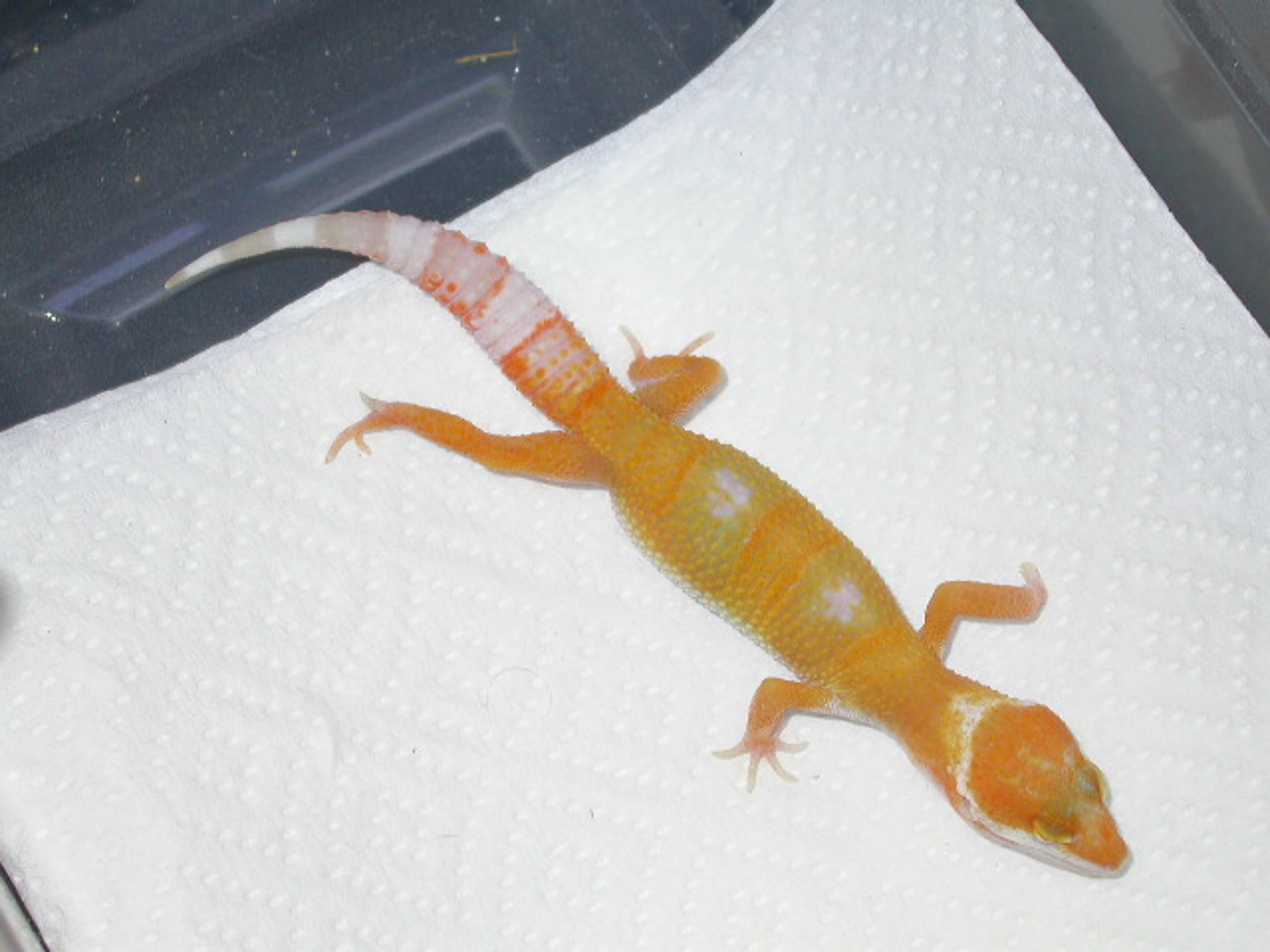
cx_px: 635
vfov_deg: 15.2
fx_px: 3559
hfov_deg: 20.2
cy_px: 476
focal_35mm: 97
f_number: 3.9
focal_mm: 20.2
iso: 100
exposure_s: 1/60.3
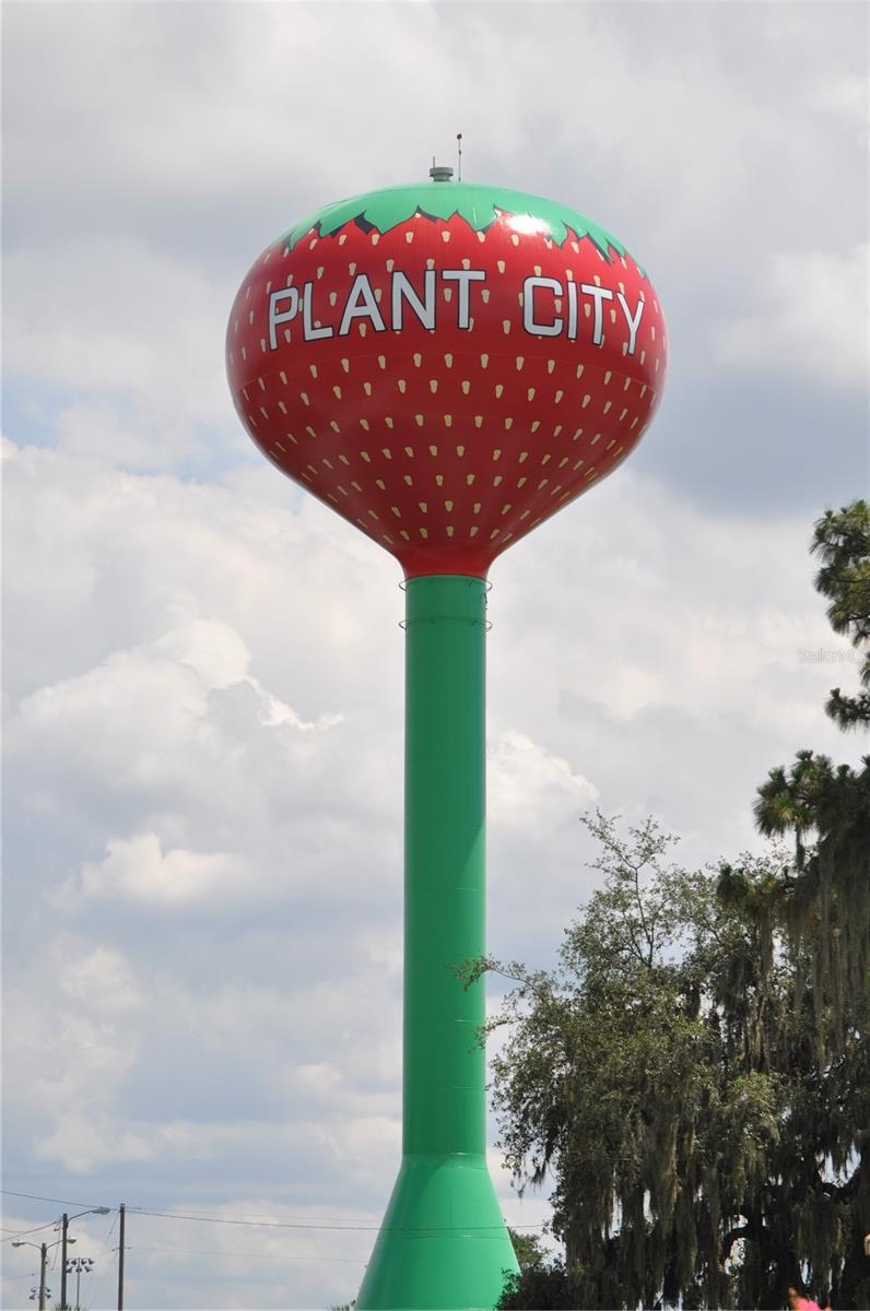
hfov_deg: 11.7
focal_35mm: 117
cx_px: 435
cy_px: 656
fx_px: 4256
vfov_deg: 17.5
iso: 200
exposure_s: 1/800
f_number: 7.1
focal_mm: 78
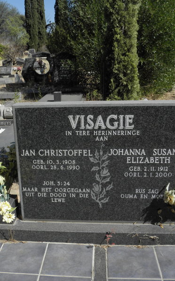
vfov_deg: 52.8
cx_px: 60
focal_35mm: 37
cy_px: 140
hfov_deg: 34.1
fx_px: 283
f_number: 5.6
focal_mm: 4.6
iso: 64
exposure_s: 1/320
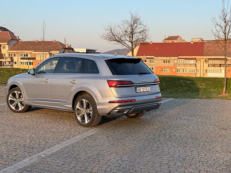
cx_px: 116
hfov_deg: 39.7
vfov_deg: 30.3
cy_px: 86
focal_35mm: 48
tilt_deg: -5.0
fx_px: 320
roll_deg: -0.6
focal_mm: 6.76
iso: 64
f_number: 1.78
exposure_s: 1/1285
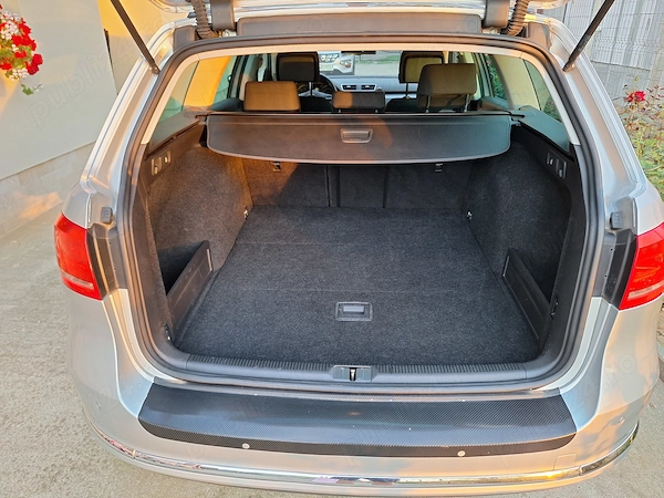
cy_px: 249
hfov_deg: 73.9
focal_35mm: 23
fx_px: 441
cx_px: 332
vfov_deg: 58.9
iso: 125
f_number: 1.8
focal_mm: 5.54
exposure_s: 1/50
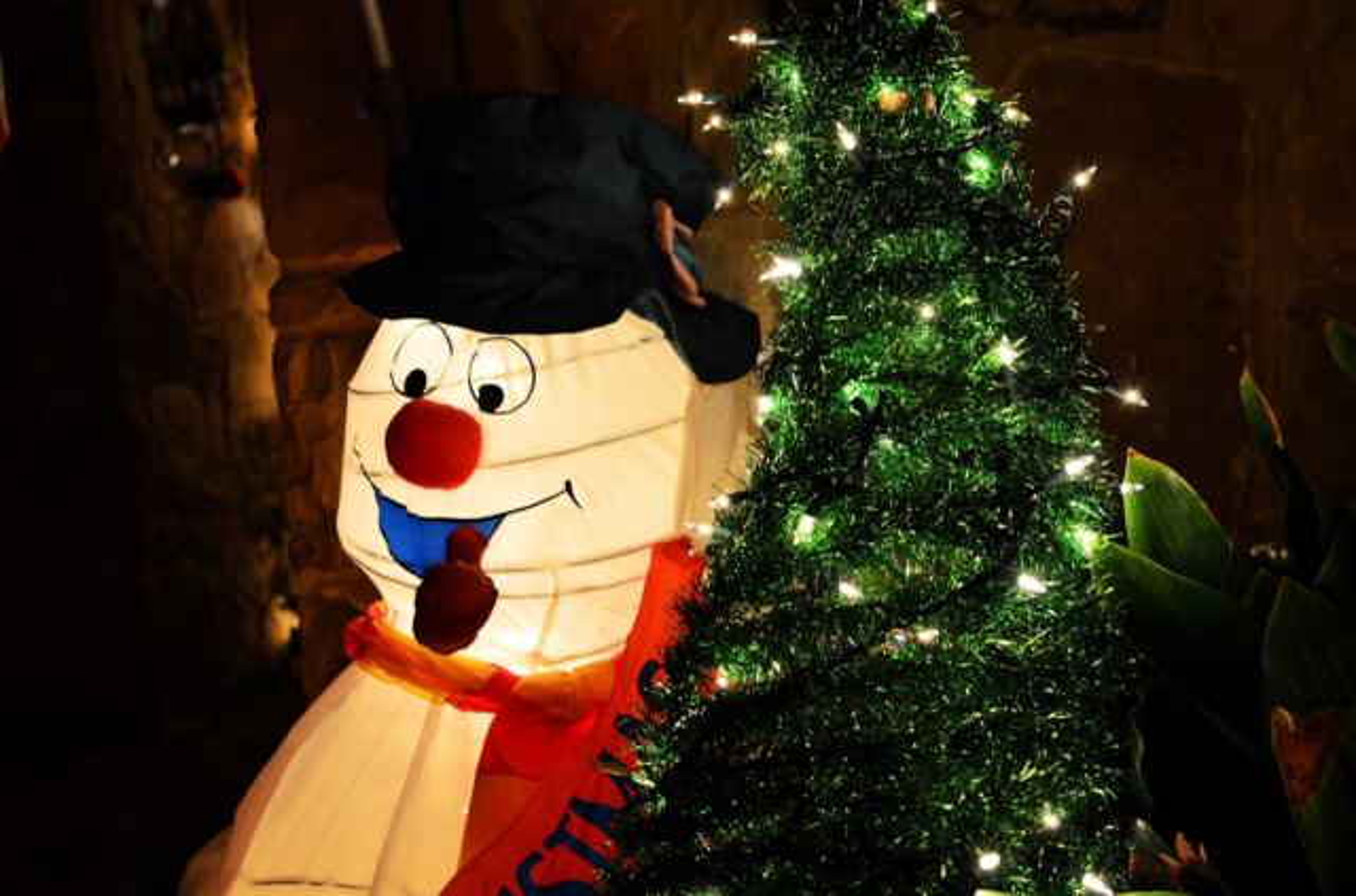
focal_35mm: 52
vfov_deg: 25.6
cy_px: 448
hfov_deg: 37.9
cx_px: 678
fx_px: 1972
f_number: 4
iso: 1600
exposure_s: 1/25
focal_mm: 35
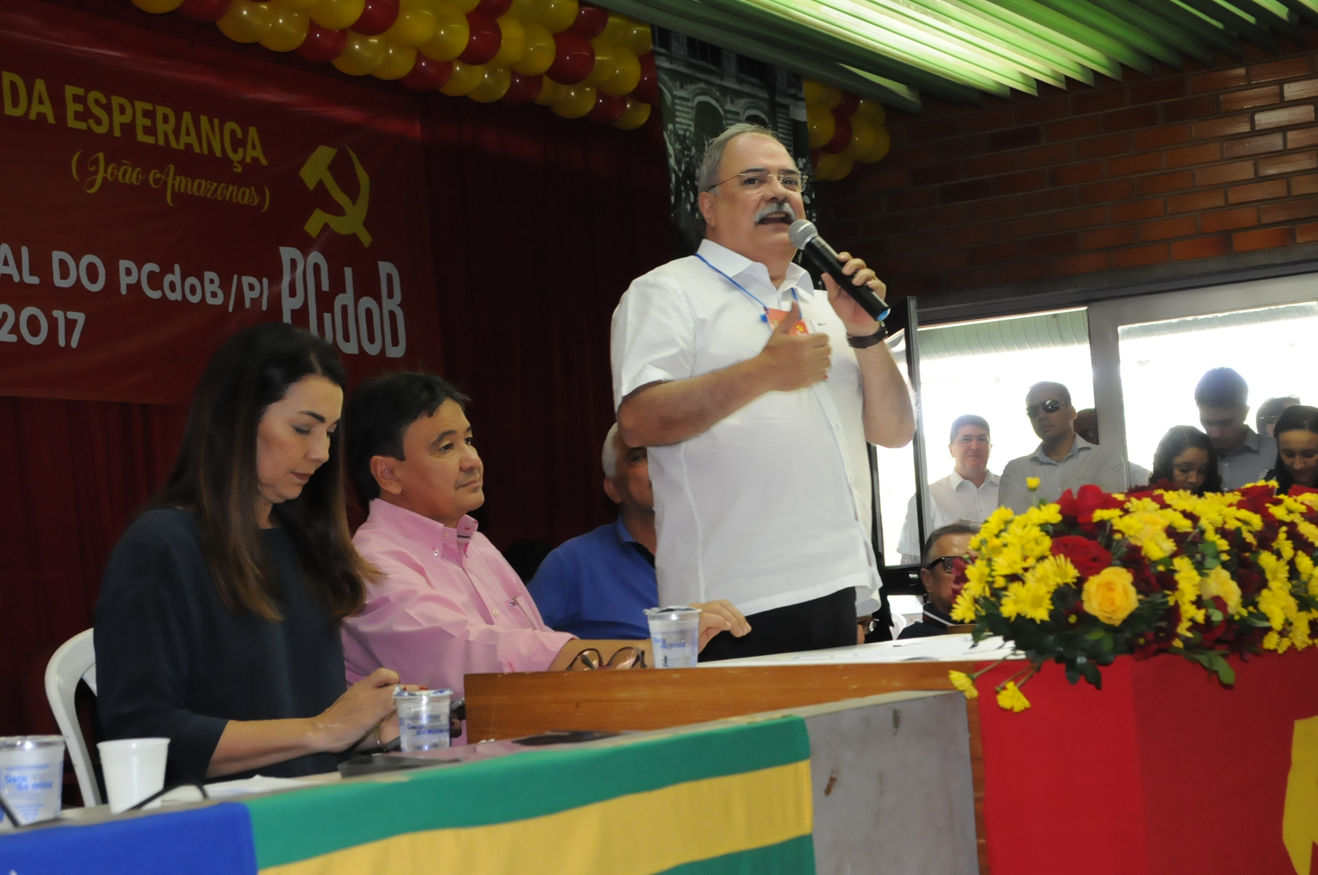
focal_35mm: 60
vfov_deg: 22.6
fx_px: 2194
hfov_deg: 33.4
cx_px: 659
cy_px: 438
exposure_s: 1/60
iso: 1600
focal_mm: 40
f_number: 6.3
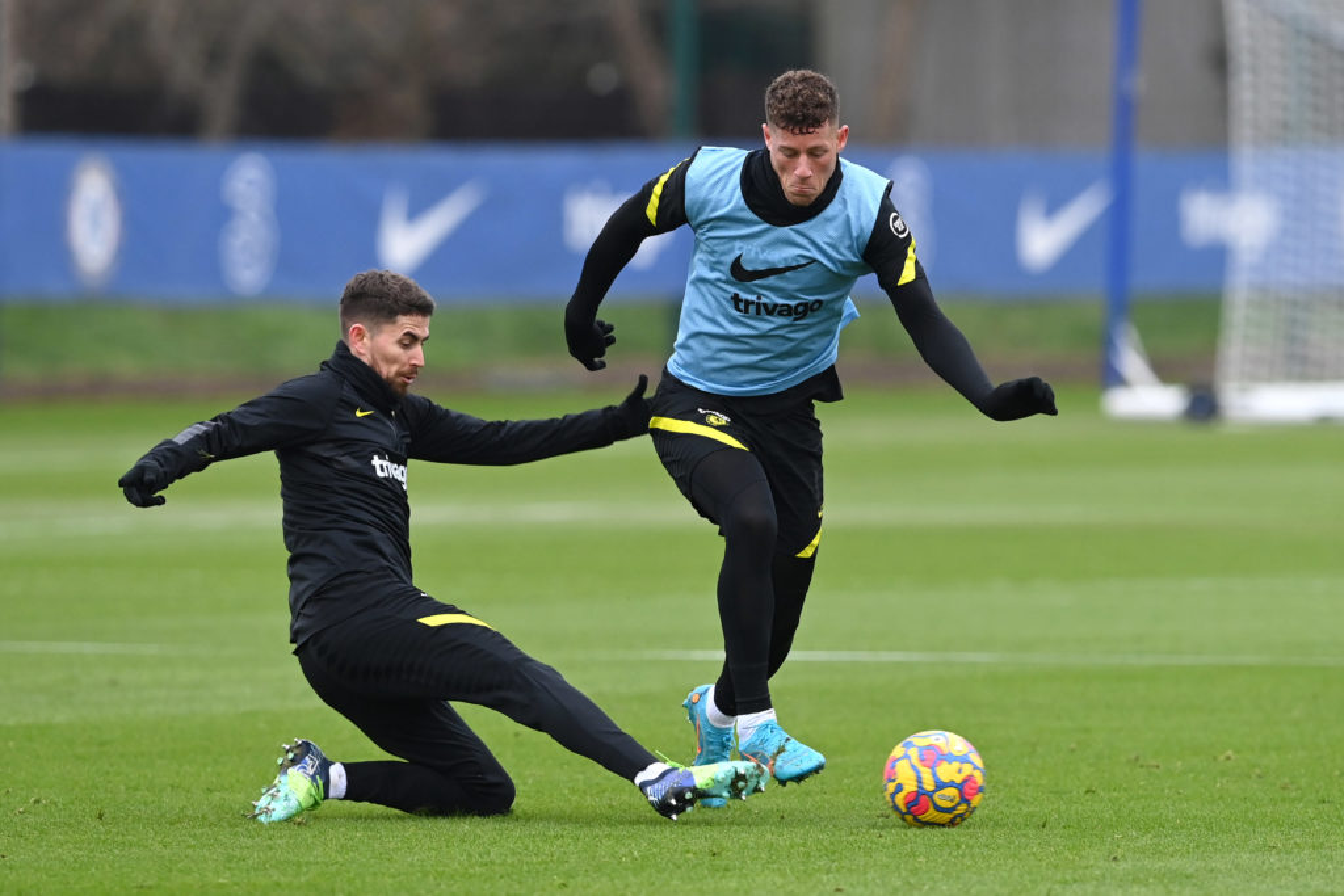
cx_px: 672
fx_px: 14934
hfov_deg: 5.2
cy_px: 448
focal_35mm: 400
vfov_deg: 3.4
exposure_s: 1/1600
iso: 1600
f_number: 4
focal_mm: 400
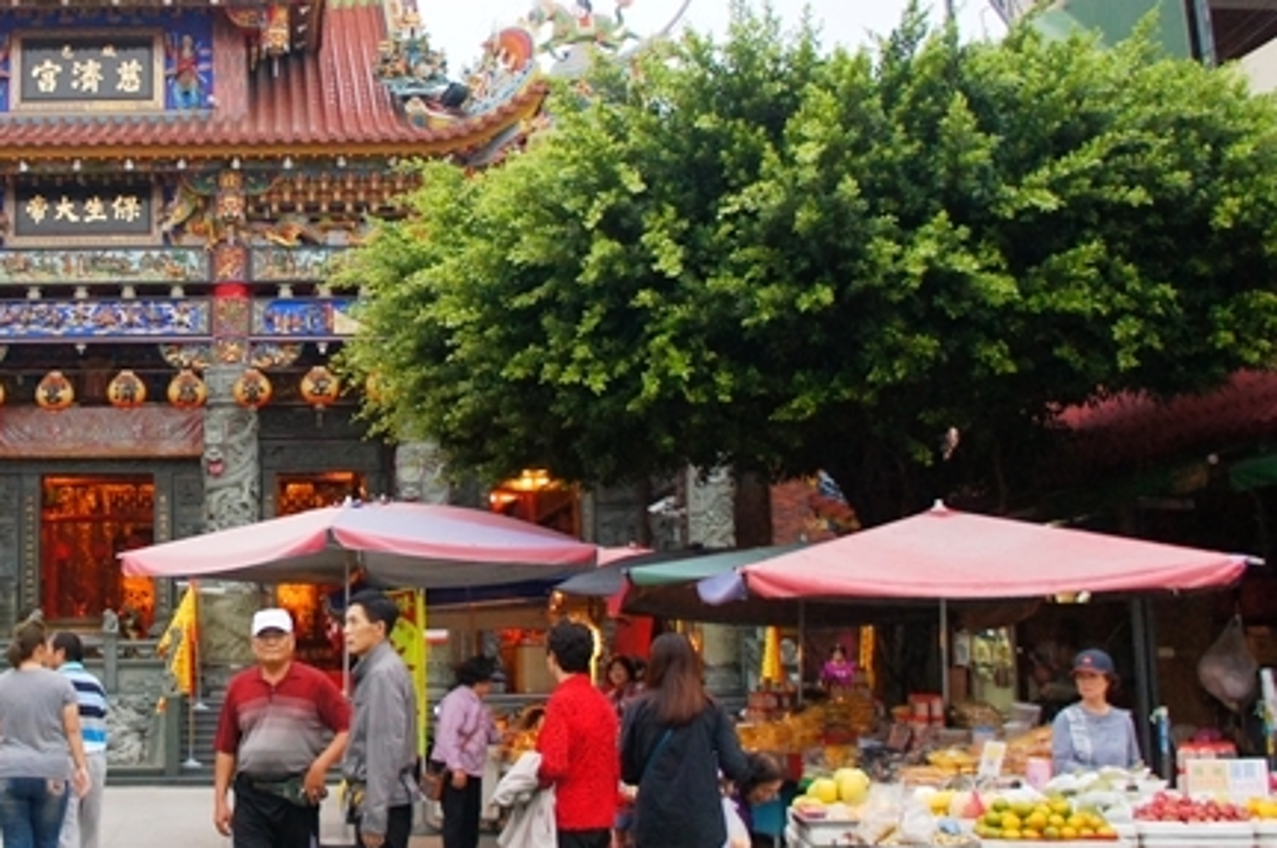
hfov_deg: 38.1
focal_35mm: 50
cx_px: 248
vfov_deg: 26.9
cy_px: 371
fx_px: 1772
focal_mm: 18
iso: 1600
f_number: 3.5
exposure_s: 1/160
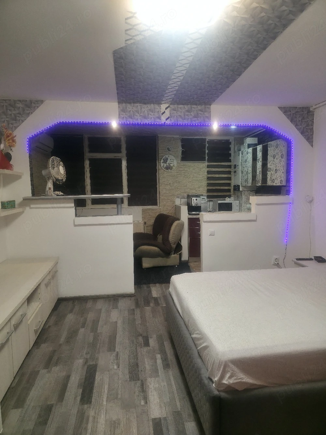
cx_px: 163
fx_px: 289
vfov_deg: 73.9
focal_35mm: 23
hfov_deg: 58.9
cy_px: 218
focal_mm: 6.3
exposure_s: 1/101
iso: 200
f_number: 1.7
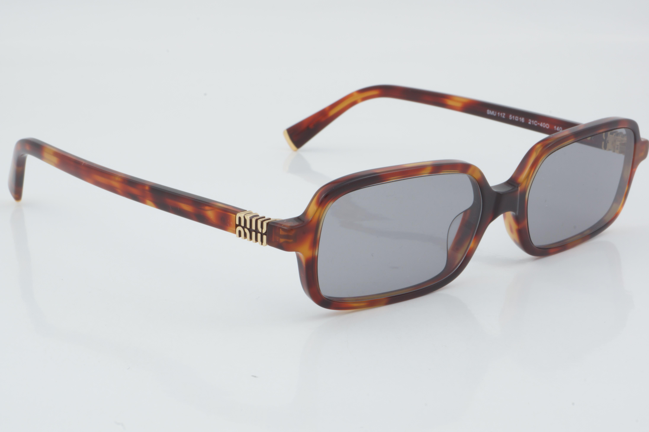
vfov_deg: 18.2
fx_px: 1352
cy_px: 216
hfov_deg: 27.0
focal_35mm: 75
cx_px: 324
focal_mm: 50
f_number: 32
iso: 100
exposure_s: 1/3
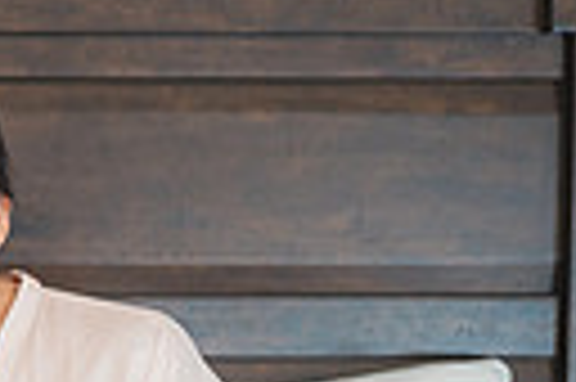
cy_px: 380
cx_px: -302
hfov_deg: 12.3
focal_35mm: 159
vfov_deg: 8.6
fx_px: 2541
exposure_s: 1/400
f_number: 1.4
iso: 400
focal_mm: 35
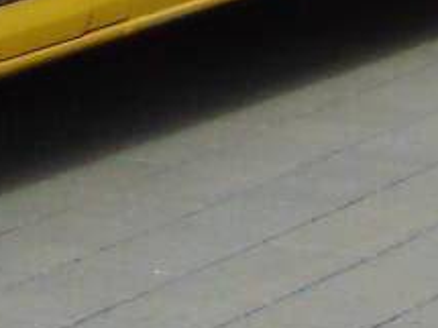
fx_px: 4704
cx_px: -438
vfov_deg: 3.9
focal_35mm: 372
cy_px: -458
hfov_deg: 5.2
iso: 80
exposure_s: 1/400
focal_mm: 9
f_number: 3.5
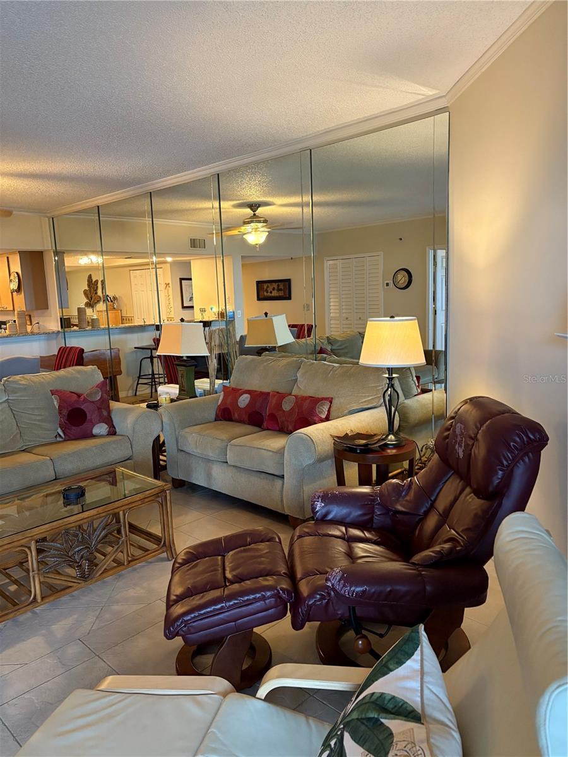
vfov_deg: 67.3
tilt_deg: -8.5
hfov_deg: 53.1
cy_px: 378
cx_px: 284
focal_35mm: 26
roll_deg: +2.3
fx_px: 569
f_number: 1.6
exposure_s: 1/40
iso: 320
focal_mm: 5.96
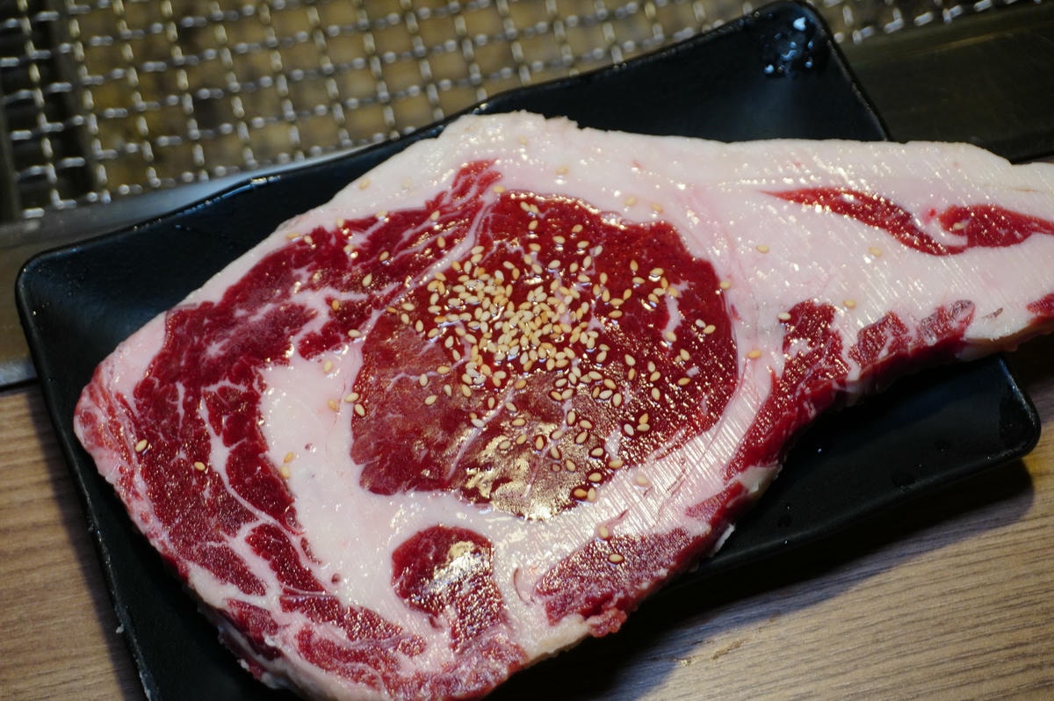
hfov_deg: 32.7
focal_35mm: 62
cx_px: 527
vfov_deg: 22.0
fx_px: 1799
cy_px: 350
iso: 1250
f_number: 5.6
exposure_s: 1/80
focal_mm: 41
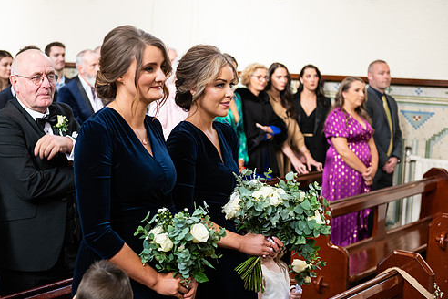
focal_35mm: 66
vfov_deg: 20.6
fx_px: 821
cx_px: 188
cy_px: 139
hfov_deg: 30.5
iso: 800
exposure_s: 1/125
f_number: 3.5
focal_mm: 56
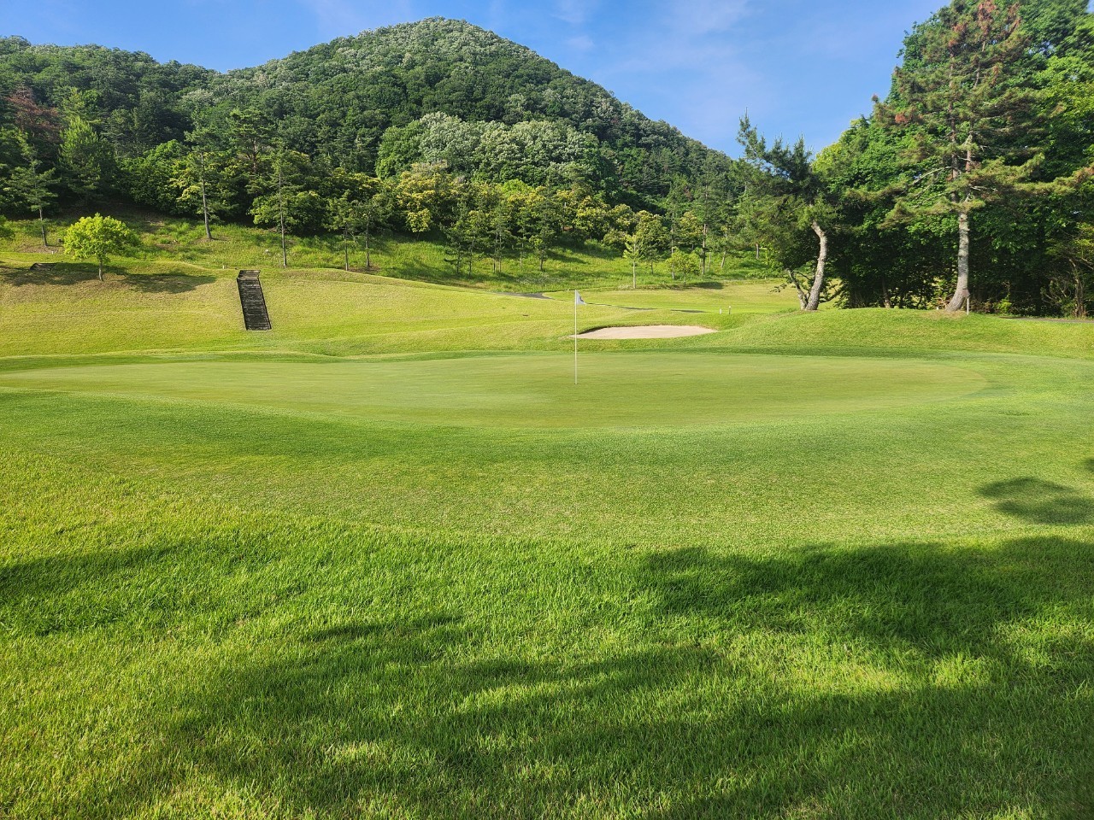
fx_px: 727
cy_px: 410
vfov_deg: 58.9
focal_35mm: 23
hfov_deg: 73.9
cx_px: 547
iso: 20
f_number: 1.8
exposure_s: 1/1429
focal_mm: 5.4
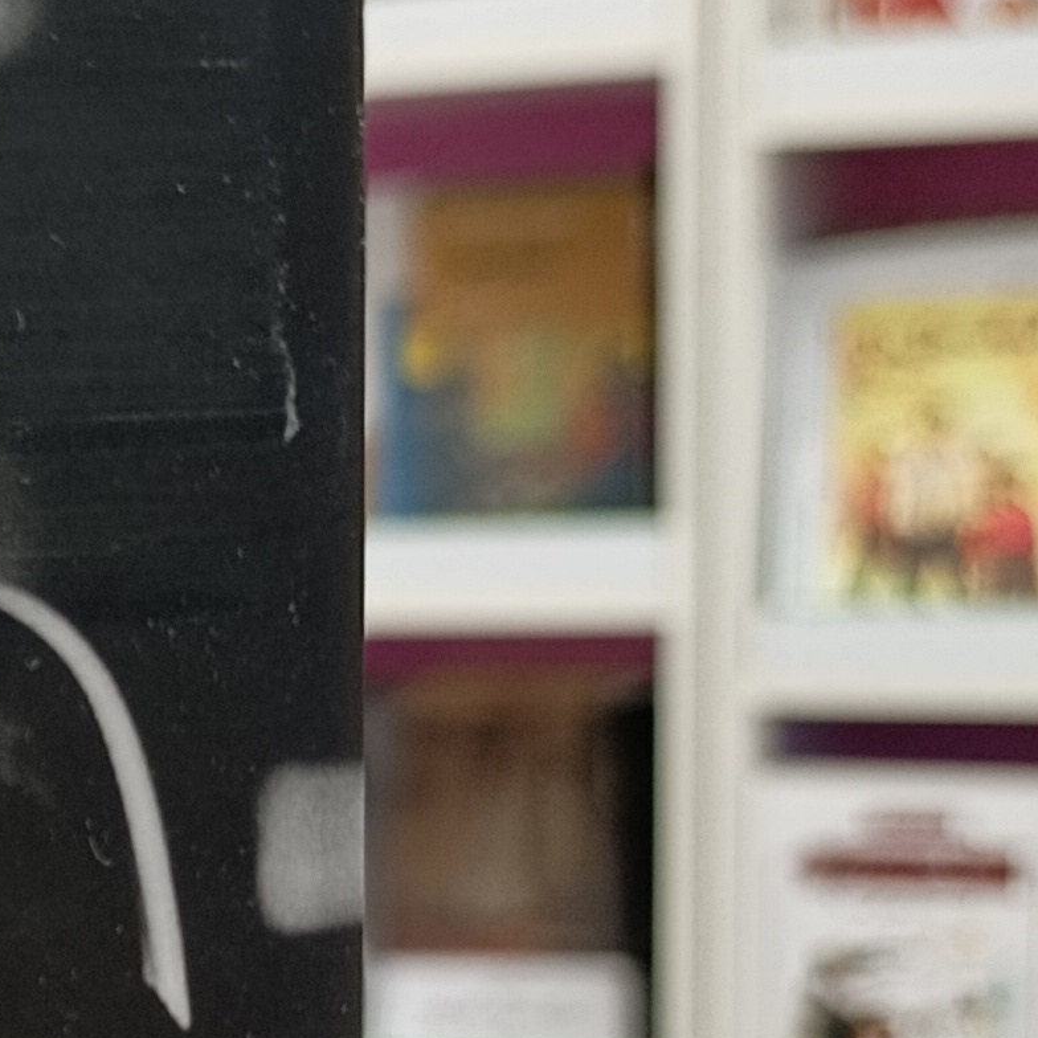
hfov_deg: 14.8
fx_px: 3596
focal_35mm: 106
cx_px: -677
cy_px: 789
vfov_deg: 16.3
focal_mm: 6.11
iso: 980
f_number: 1.65
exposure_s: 1/100
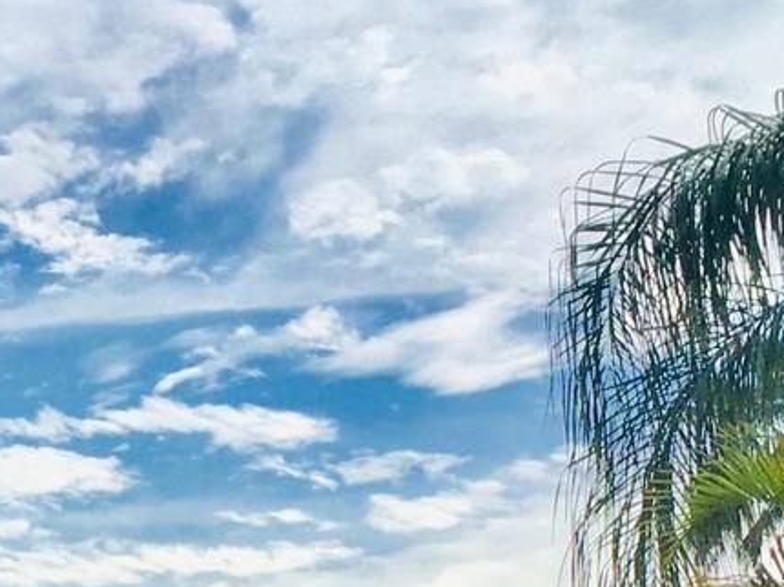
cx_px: -64
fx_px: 2445
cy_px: 795
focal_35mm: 108
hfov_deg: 17.6
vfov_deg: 13.2
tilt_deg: +6.9
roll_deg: +0.4
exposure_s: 1/3968
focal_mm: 4.15
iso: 32
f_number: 2.2
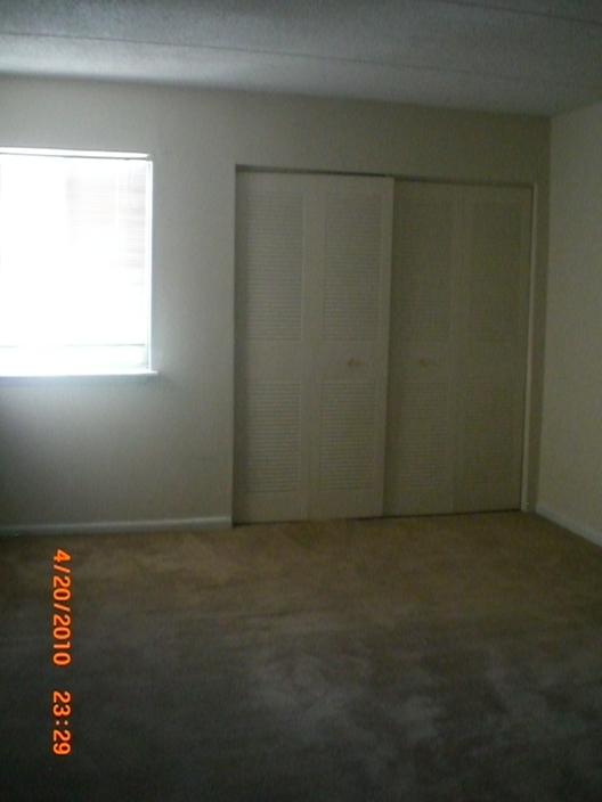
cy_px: 401
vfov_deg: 49.0
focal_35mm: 38
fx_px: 881
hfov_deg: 37.7
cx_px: 301
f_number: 3.1
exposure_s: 1/60
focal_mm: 6.3
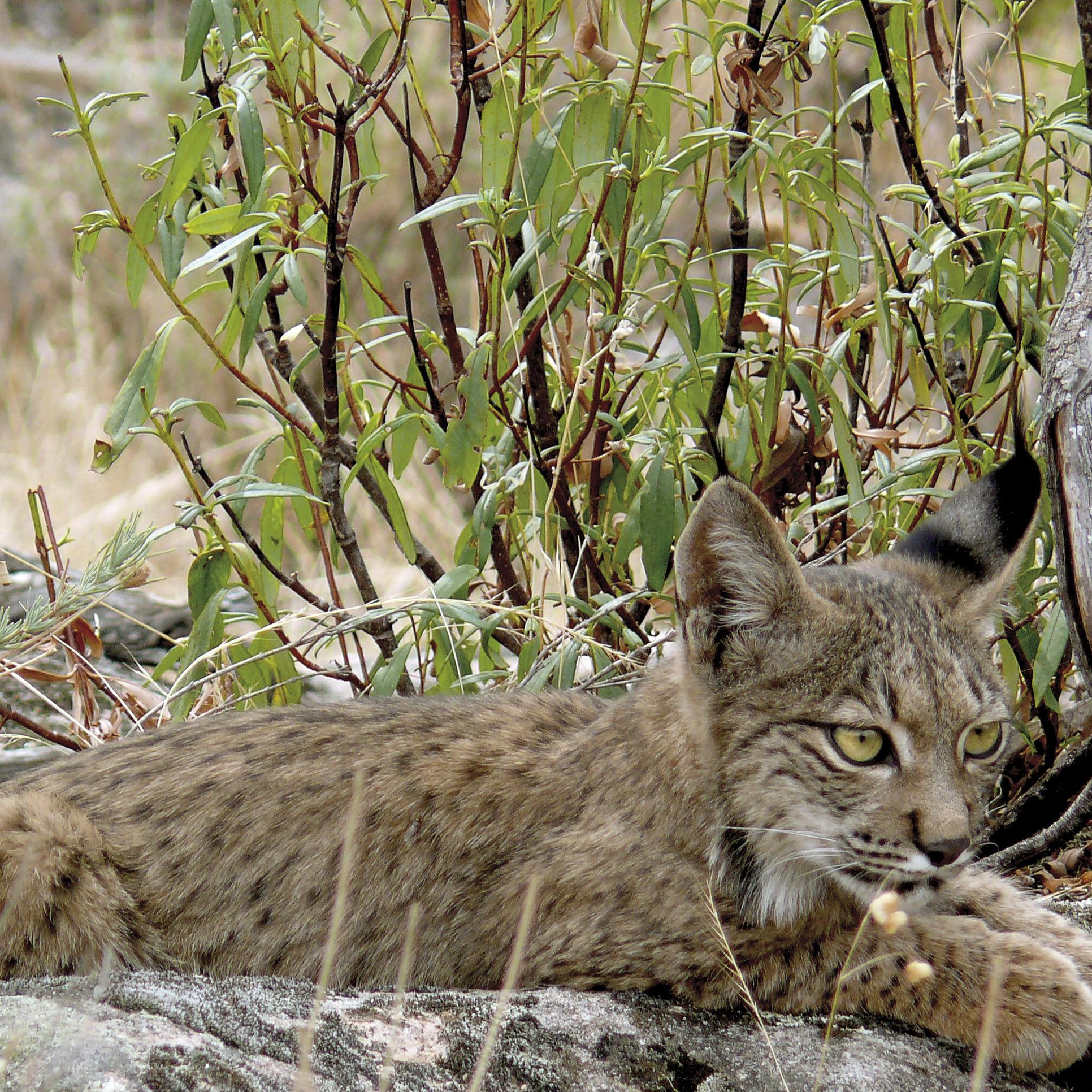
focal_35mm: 738
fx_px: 26339
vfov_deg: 2.4
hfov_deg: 2.4
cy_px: 777
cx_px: 511
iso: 100
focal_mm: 88.8
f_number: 4.5
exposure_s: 1/250
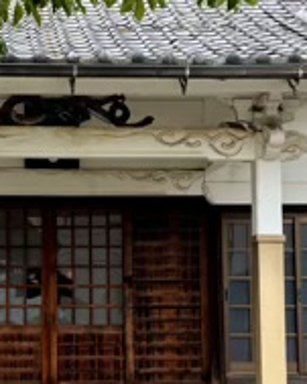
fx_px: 1068
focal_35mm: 94
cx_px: 51
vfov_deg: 20.4
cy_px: 225
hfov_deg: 16.2
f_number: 1.6
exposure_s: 1/641
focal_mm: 5.96
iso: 50
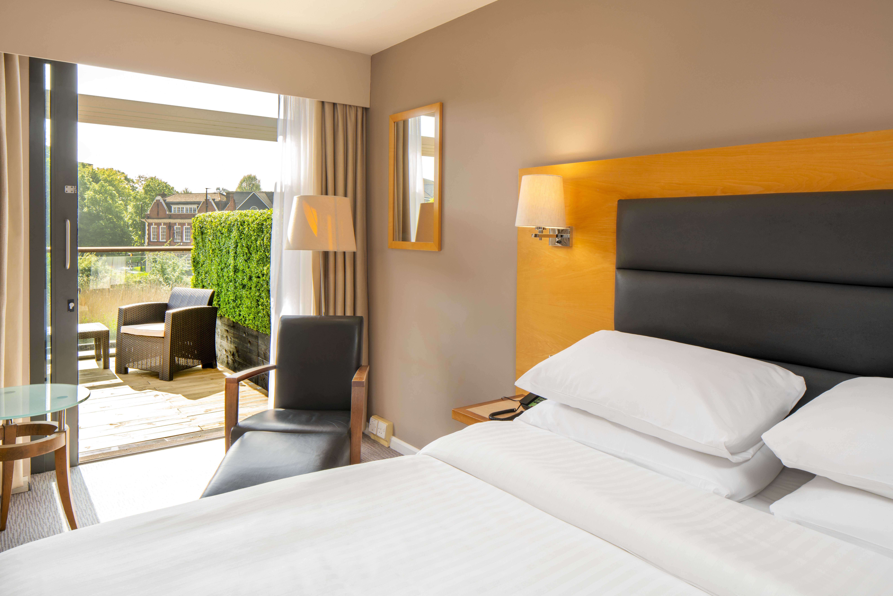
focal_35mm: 24
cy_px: 298
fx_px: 595
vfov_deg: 53.1
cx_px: 446
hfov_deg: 73.7
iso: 125
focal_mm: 24
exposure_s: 1/10
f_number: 16
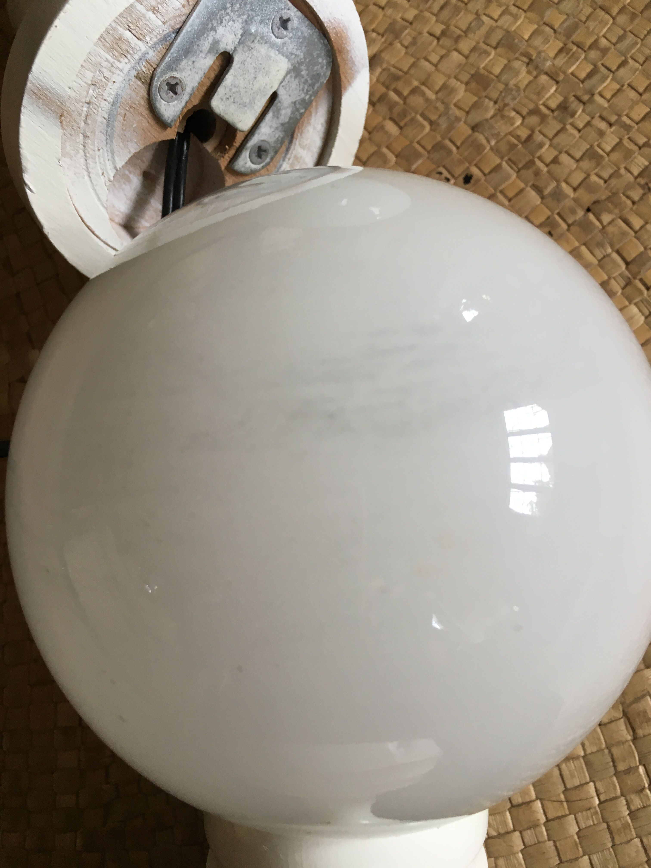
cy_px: 434
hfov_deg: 48.2
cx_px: 326
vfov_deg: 61.7
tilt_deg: -78.1
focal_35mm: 29
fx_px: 727
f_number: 2.2
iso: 64
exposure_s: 1/33
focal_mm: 4.15
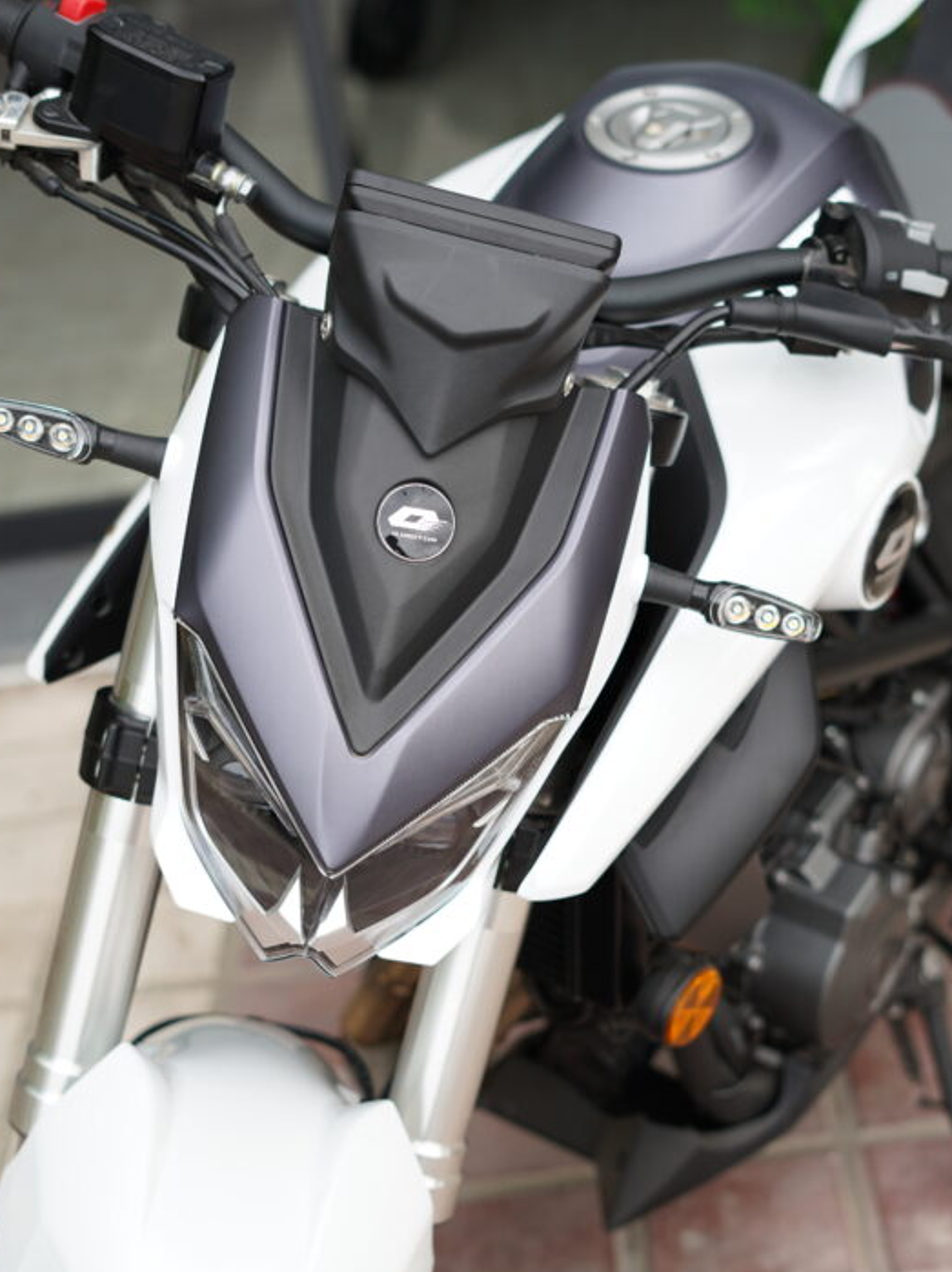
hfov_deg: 23.6
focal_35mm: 62
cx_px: 521
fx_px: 2275
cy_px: 733
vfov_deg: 31.2
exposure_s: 1/200
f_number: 2.8
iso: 125
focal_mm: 50
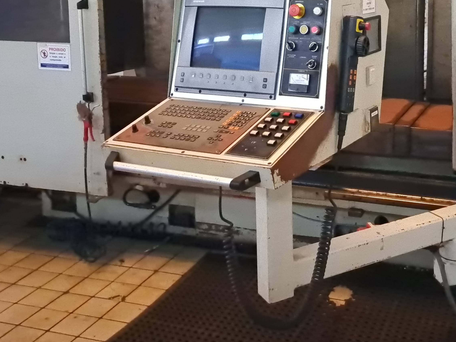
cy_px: 34
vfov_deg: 28.5
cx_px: 331
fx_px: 646
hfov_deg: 38.1
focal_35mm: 49
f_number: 1.8
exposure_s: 1/15
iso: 5000
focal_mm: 5.23
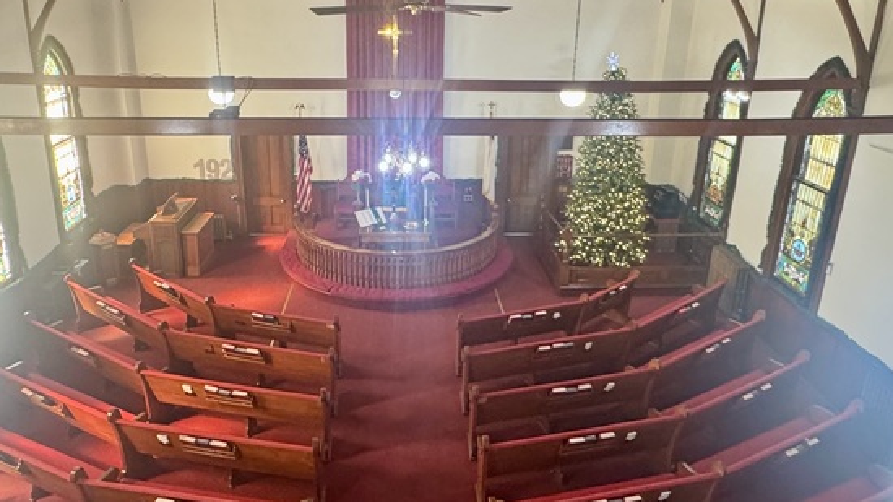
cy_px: 205
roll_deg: -0.5
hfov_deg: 66.0
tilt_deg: -18.8
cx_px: 407
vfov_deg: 40.0
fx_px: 686
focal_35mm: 29
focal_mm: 2.22
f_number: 2.2
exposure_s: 1/60
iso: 320
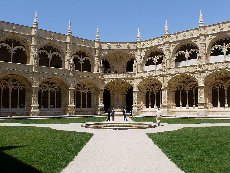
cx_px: 115
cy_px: 86
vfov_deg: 31.5
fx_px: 306
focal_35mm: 46
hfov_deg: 41.2
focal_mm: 23
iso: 100
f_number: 9
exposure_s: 1/320
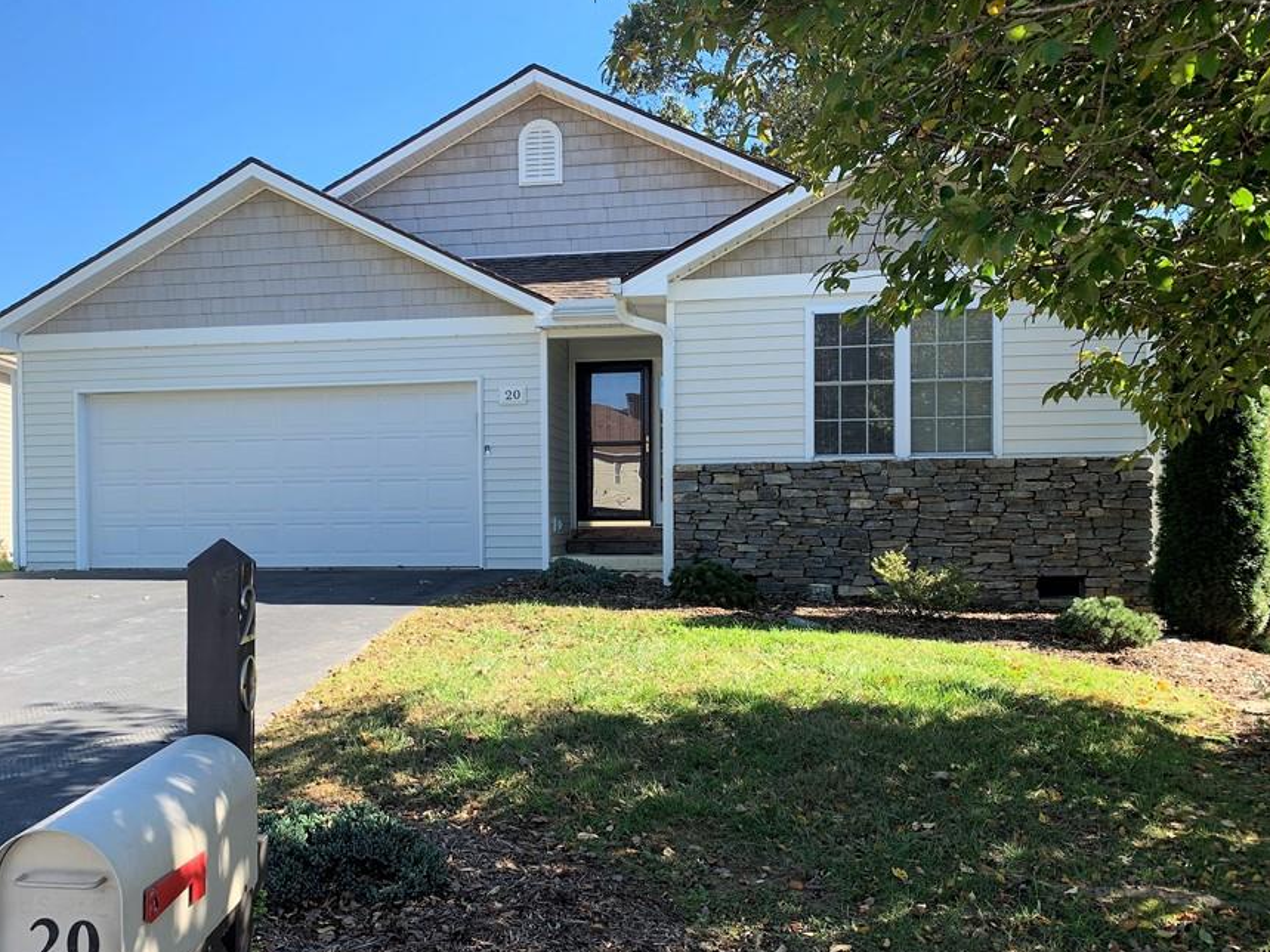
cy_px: 535
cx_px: 543
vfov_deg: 45.3
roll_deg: -0.3
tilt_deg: -1.0
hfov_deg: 58.1
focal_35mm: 31
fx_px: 1137
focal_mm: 4.25
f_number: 1.8
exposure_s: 1/510
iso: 25
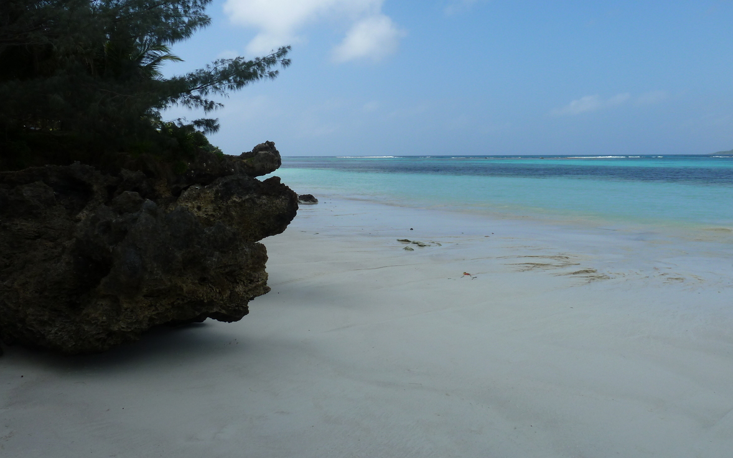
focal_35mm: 27
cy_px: 197
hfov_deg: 68.4
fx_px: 539
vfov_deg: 45.9
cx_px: 366
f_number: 5
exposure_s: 1/500
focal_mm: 4.1
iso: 80
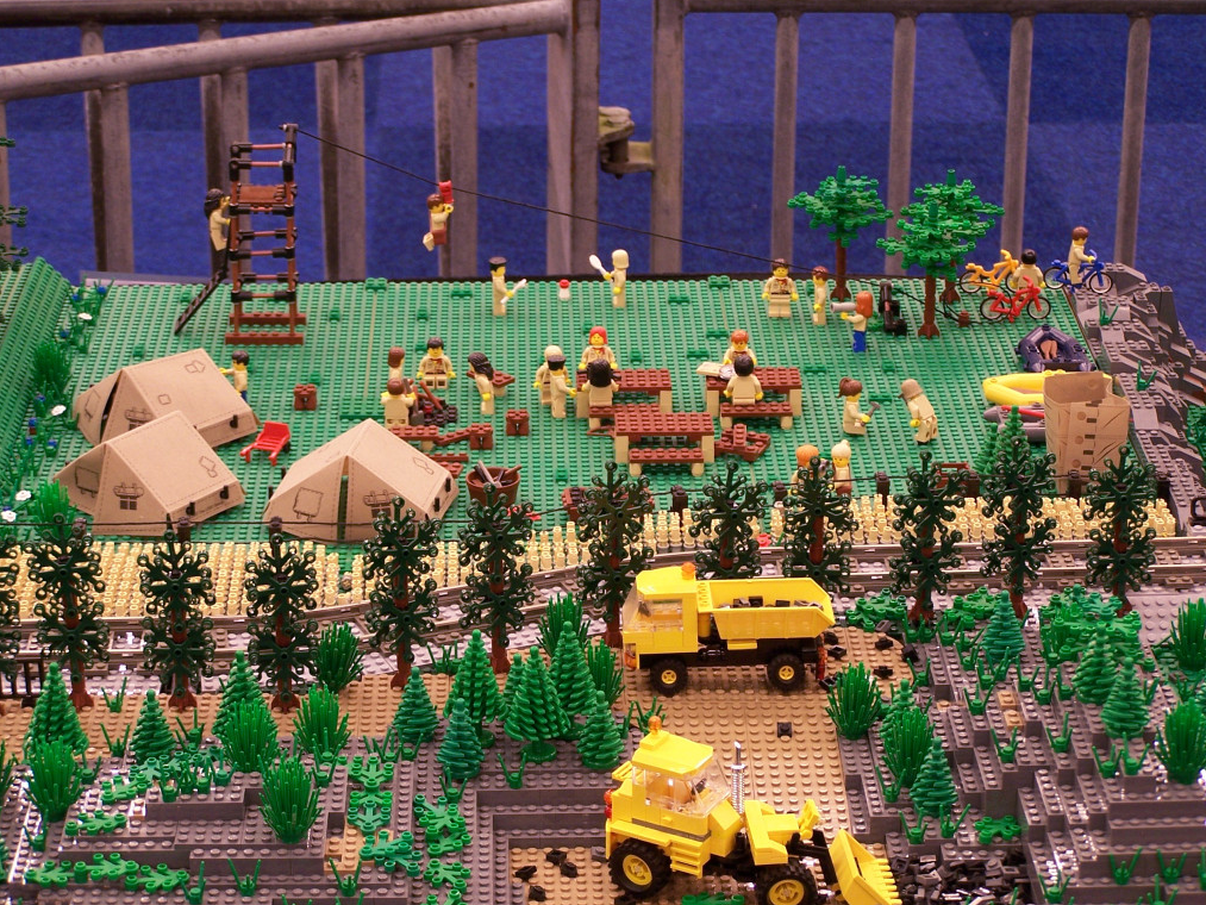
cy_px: 449
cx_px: 606
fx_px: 3310
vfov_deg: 15.6
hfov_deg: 20.6
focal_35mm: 95
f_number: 3.2
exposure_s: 1/2
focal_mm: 15.6
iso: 80
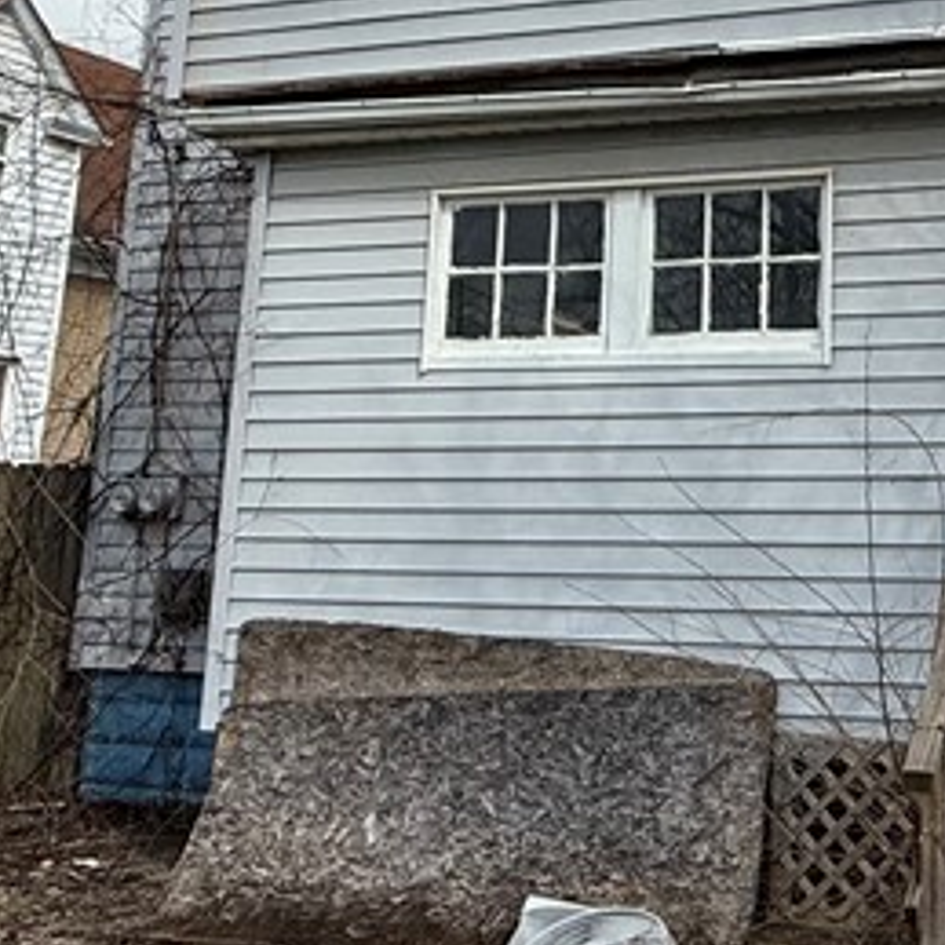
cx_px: 854
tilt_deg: +14.6
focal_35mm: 49
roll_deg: -0.1
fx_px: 1513
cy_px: 106
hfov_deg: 32.9
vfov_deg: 33.0
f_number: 2.2
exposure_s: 1/1961
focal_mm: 2.22
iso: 50
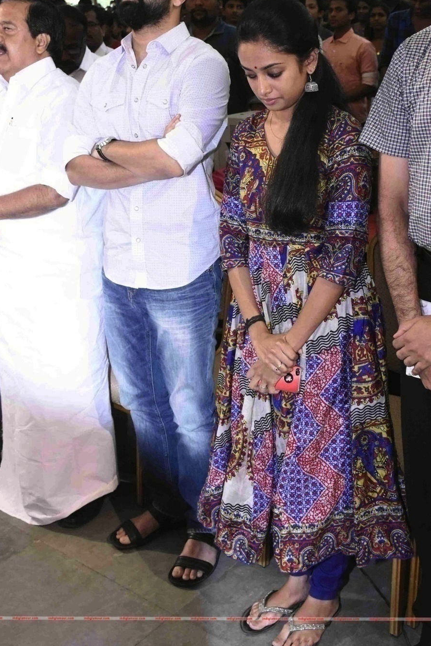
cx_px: 203
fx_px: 862
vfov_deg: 40.6
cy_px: 216
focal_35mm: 48
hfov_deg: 28.1
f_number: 5.6
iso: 2500
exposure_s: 1/100
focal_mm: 22
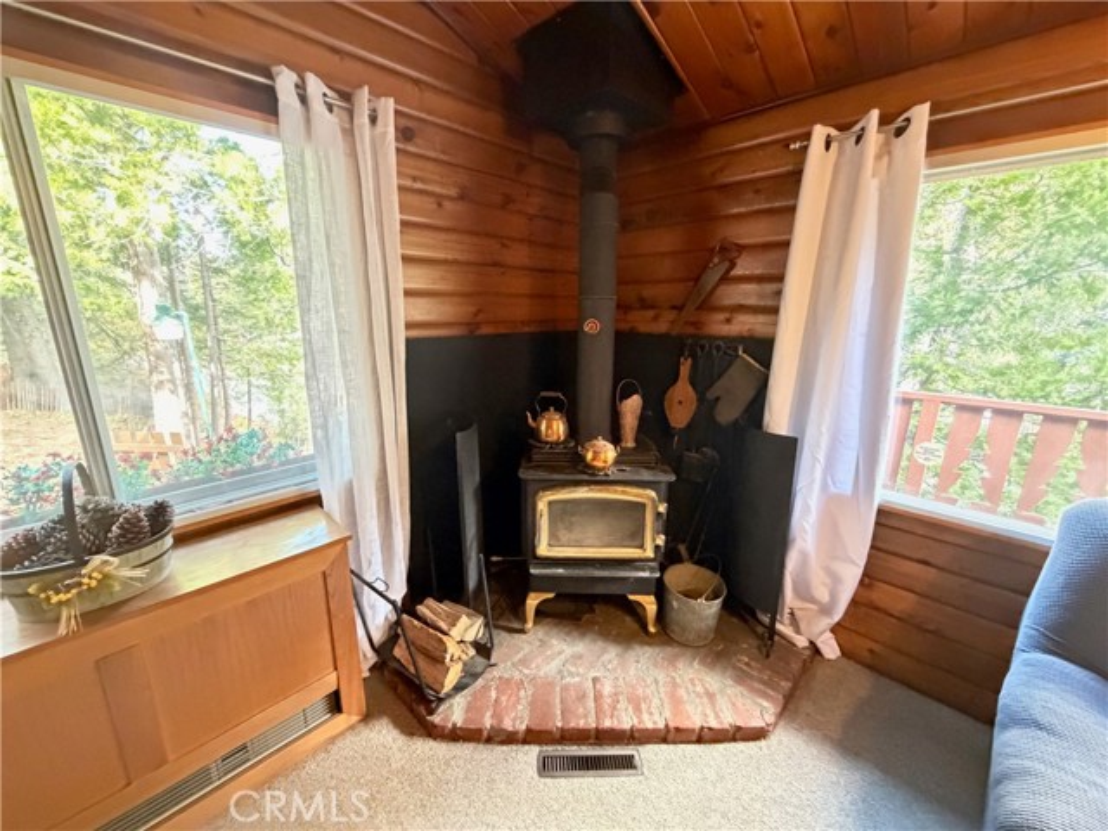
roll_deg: +0.2
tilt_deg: -15.2
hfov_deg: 102.1
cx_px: 554
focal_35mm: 14
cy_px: 416
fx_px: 448
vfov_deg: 85.7
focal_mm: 2.22
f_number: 2.2
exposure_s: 1/40
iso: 1600
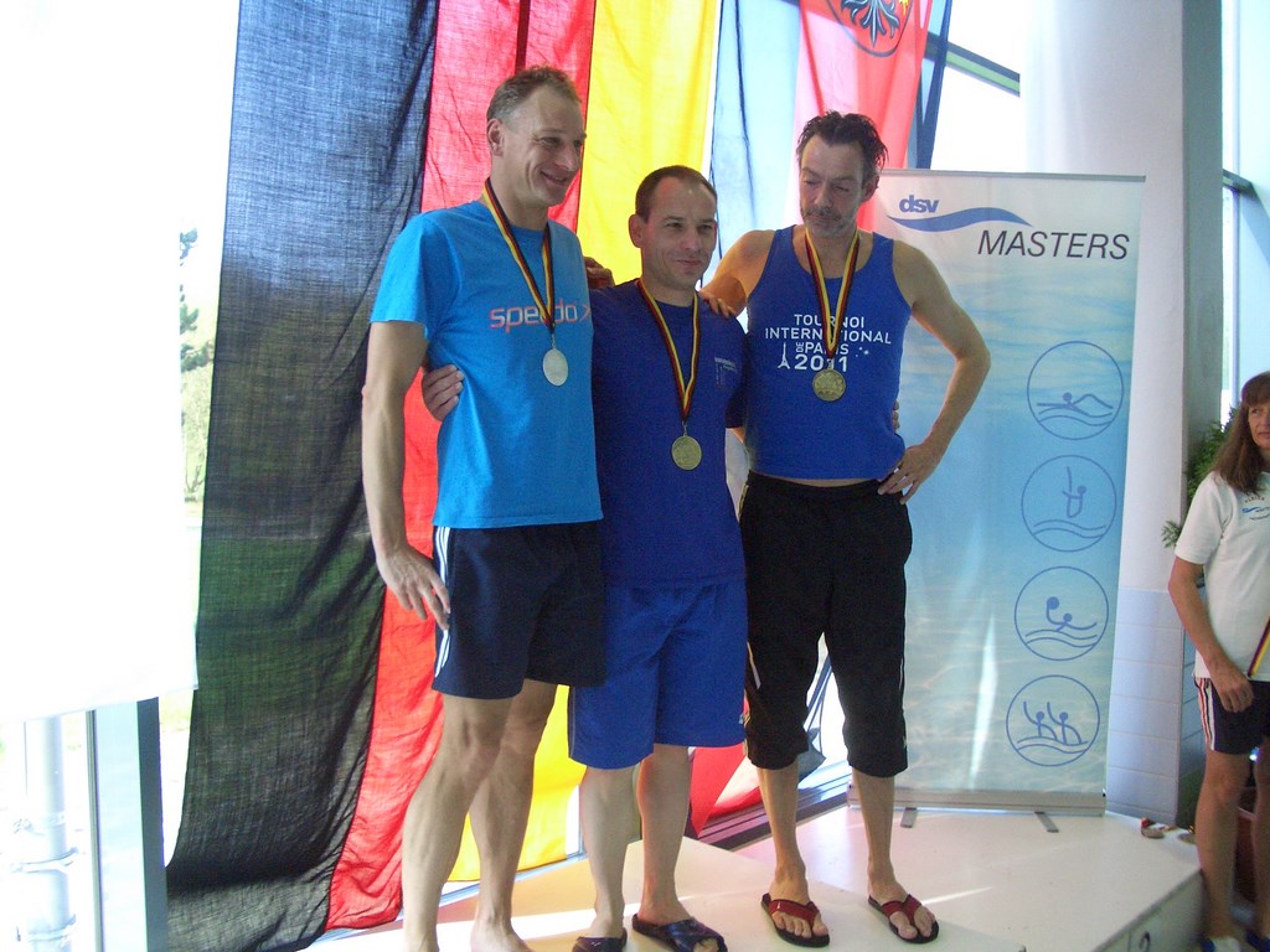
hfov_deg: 52.6
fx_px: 1284
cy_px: 476
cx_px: 635
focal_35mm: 35
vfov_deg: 40.7
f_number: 2.6
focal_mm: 5.8
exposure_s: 1/160
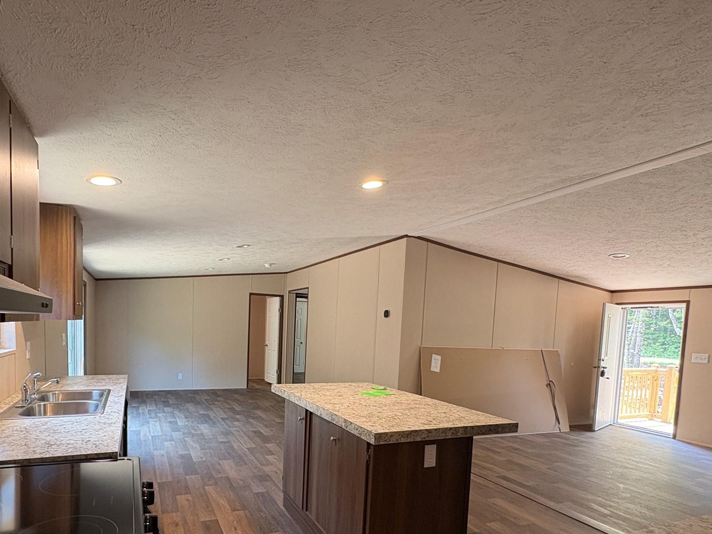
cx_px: 291
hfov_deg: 81.0
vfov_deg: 64.4
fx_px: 411
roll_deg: -2.1
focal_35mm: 20
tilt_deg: -3.7
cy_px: 353
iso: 160
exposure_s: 1/60
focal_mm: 2.22
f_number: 2.2
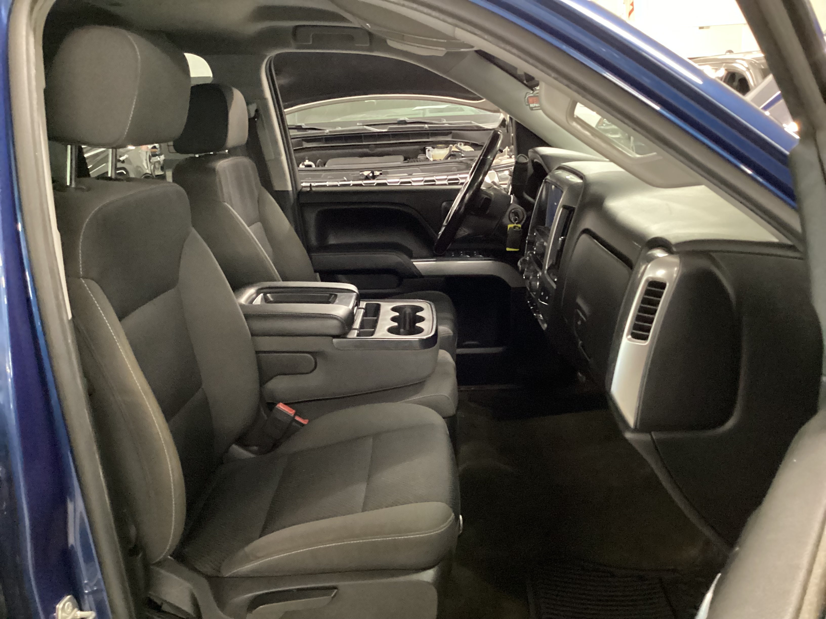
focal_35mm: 31
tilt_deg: -18.2
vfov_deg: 45.4
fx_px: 740
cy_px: 310
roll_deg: +3.1
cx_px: 413
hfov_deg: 58.4
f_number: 2.4
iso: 800
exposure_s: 1/20
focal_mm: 3.3
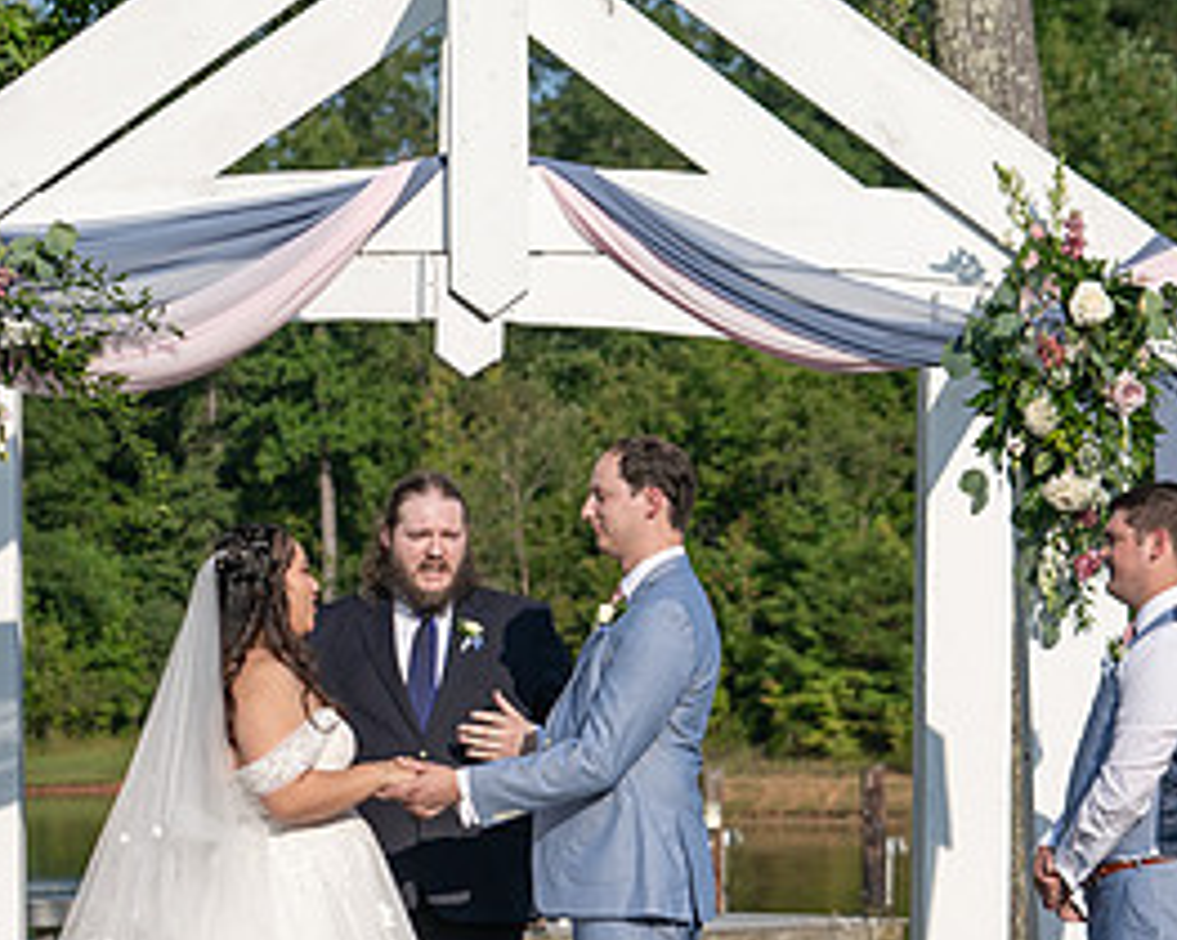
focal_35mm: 163
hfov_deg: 11.8
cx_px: 404
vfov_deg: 9.5
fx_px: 5674
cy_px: 583
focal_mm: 74
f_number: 4
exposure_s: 1/1600
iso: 100
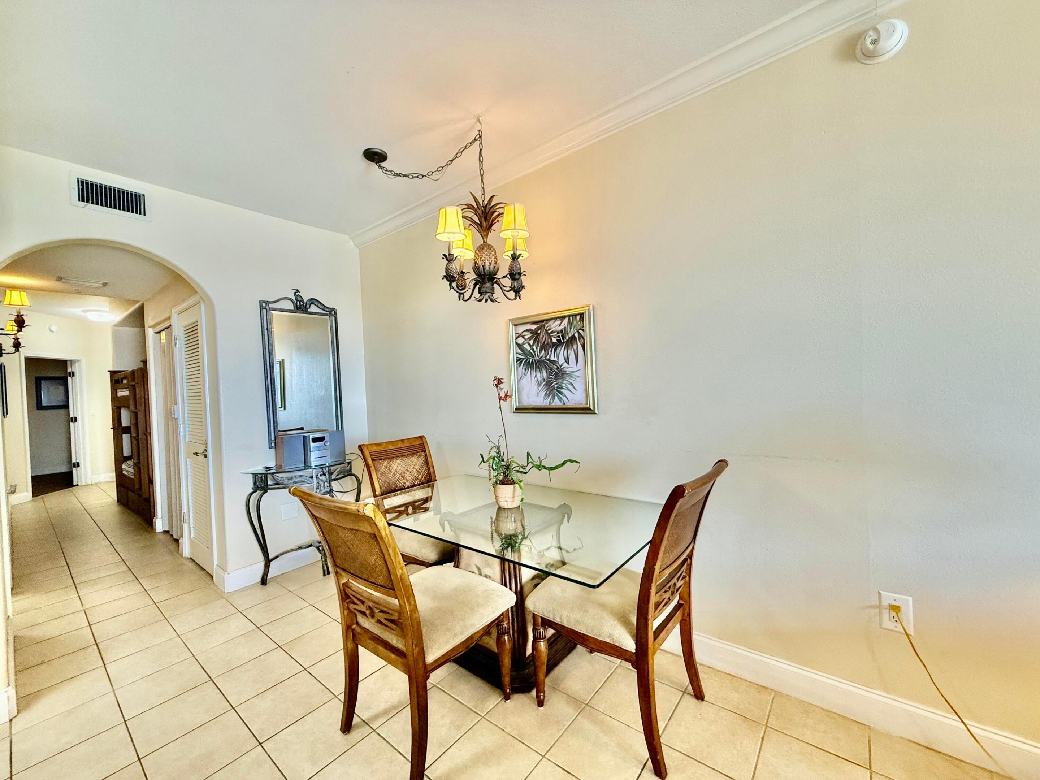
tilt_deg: +0.1
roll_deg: +2.2
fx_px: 421
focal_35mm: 14
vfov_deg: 85.7
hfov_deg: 102.1
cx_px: 520
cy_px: 390
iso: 160
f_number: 2.2
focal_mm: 2.22
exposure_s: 1/120
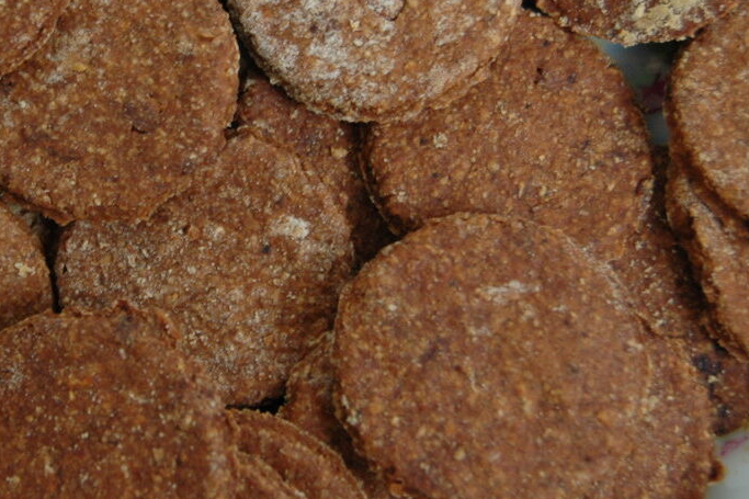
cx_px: 82
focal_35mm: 112
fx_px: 2330
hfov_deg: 18.0
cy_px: 124
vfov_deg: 12.2
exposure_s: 1/20
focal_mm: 34
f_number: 4.5
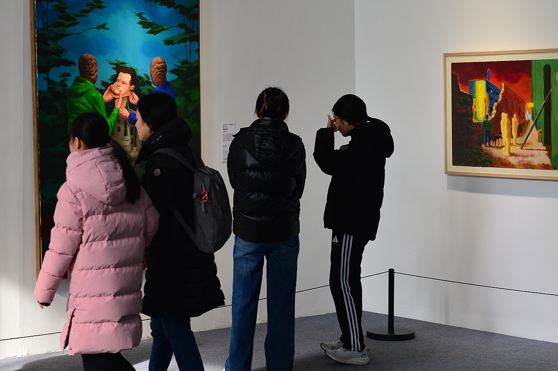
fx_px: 1286
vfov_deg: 16.4
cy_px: 135
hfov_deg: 24.2
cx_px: 124
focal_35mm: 83
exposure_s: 1/320
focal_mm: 50
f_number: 4
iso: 500
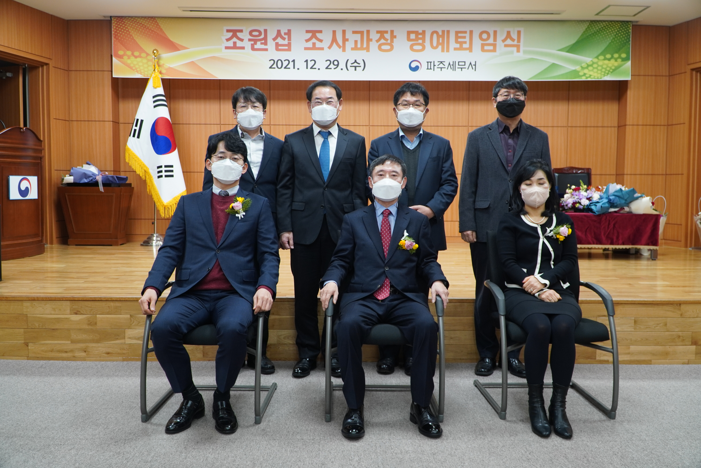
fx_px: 613
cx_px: 350
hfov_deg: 59.5
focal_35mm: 32
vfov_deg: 41.7
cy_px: 234
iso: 640
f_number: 4
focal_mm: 21
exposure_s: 1/40
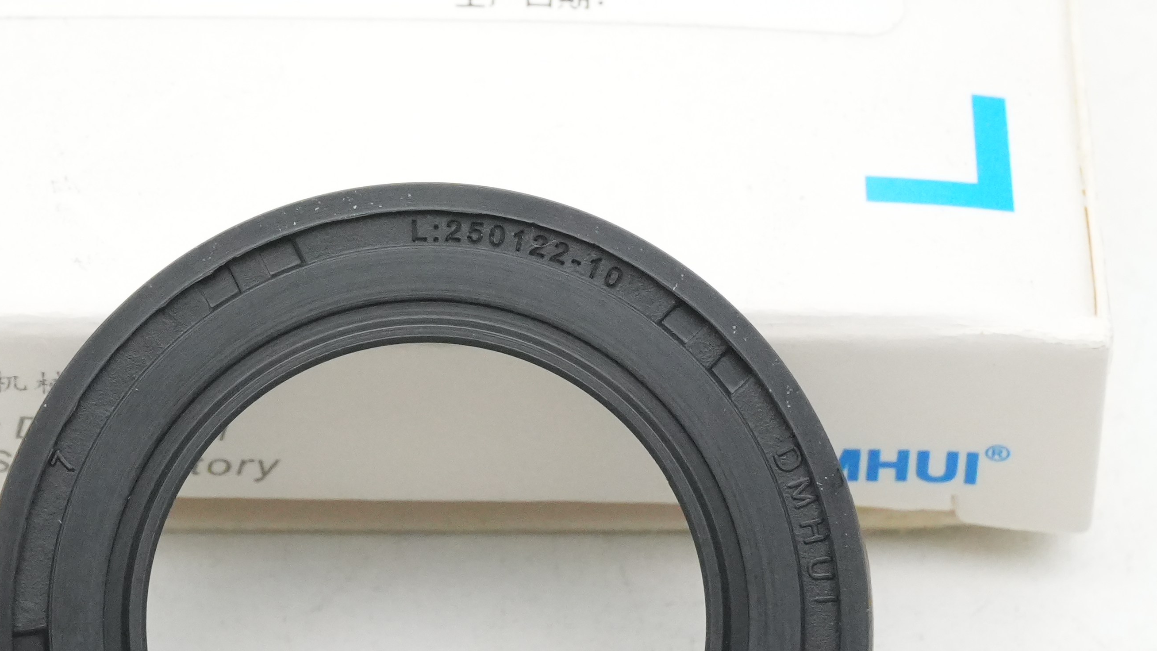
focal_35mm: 186
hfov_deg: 11.6
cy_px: 255
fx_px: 5706
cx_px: 353
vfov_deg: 6.5
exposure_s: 1/160
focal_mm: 50
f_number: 11
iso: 3200
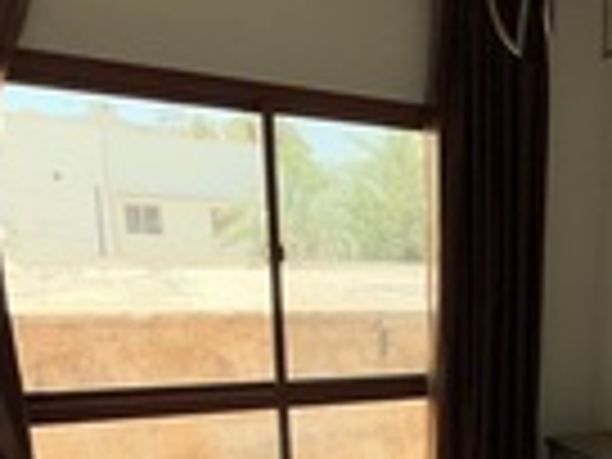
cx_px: 578
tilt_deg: -15.9
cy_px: 479
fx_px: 831
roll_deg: -2.5
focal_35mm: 47
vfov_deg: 28.6
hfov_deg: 37.2
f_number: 2.2
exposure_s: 1/121
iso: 25
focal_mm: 2.22
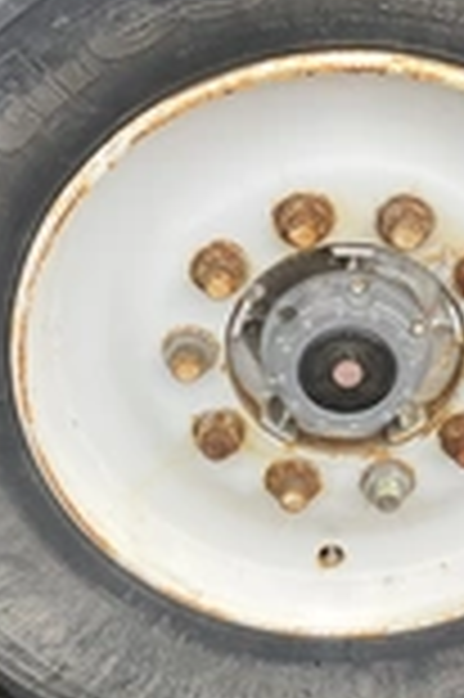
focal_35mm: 78
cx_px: 369
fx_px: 1511
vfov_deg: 25.9
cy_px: 243
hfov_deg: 17.3
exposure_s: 1/194
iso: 20
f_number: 1.8
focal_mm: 3
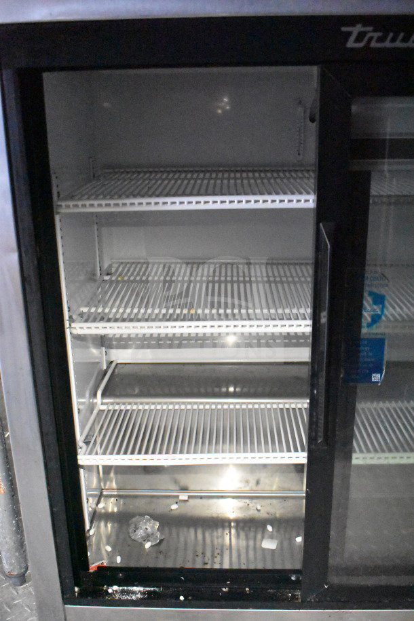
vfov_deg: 53.1
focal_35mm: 36
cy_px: 310
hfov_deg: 36.9
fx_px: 621
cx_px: 207
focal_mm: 24
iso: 18000
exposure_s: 1/40
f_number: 3.8
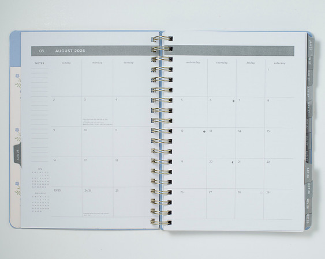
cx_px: 159
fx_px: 638
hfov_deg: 28.6
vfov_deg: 23.0
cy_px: 143
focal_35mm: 66
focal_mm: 50
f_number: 9
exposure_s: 1/200
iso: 200
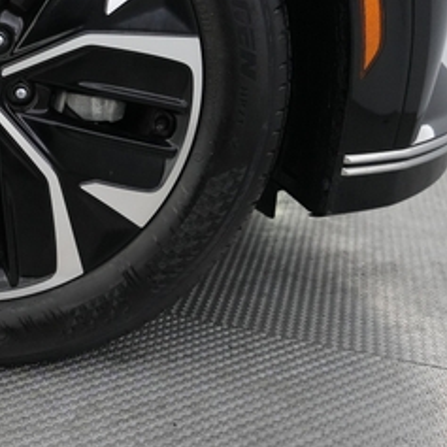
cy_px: 74
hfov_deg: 28.7
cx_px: -23
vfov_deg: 30.2
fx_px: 804
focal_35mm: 55
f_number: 2.8
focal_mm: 24
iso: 5000
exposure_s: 1/160
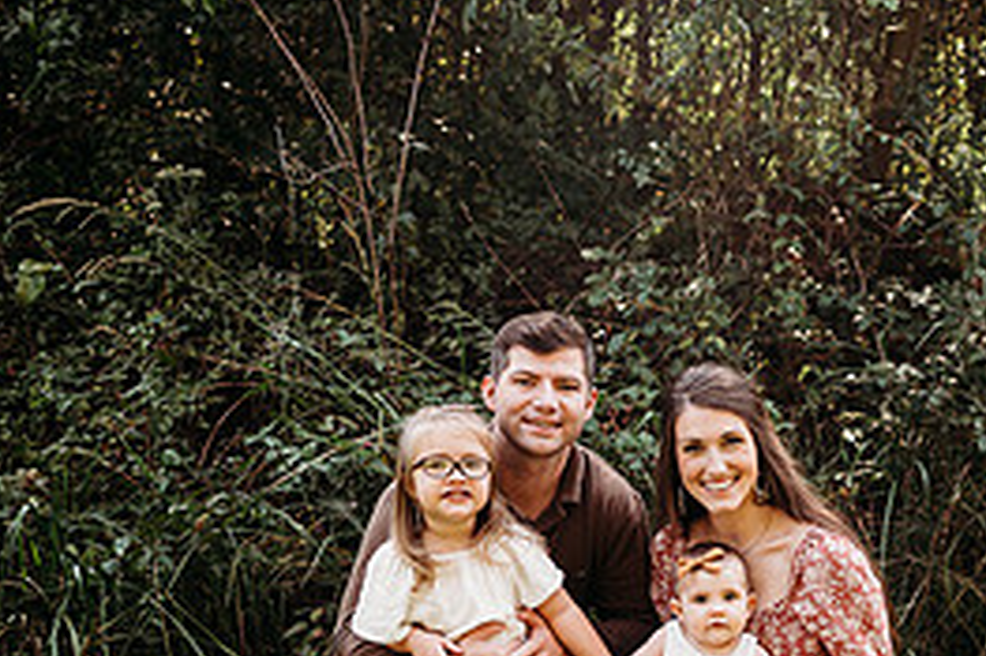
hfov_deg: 37.1
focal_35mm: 53
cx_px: 664
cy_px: 572
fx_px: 1451
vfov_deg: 24.8
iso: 100
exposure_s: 1/320
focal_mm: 24
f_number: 2.2
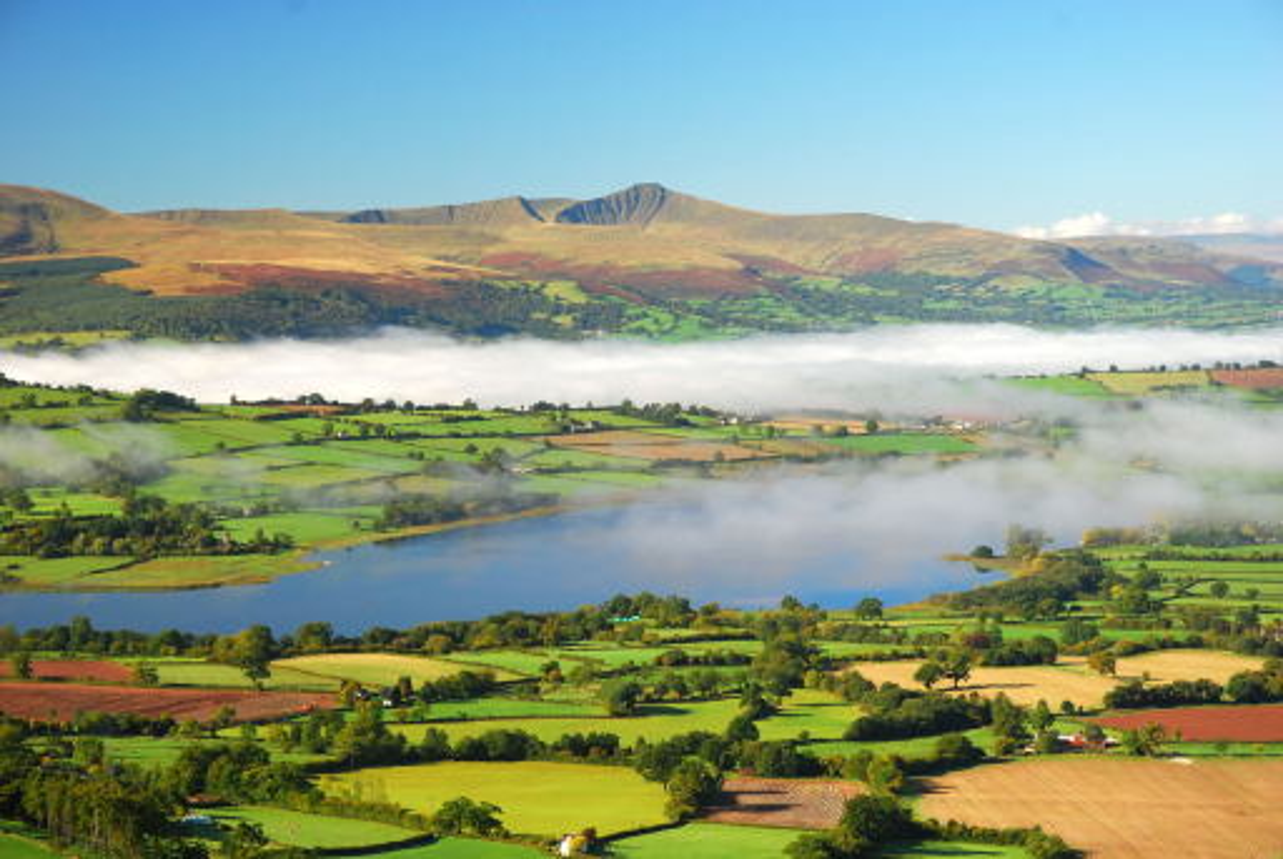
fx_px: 2944
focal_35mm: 82
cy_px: 430
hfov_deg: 24.6
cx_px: 642
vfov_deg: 16.6
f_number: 8
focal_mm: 55
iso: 200
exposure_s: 1/125
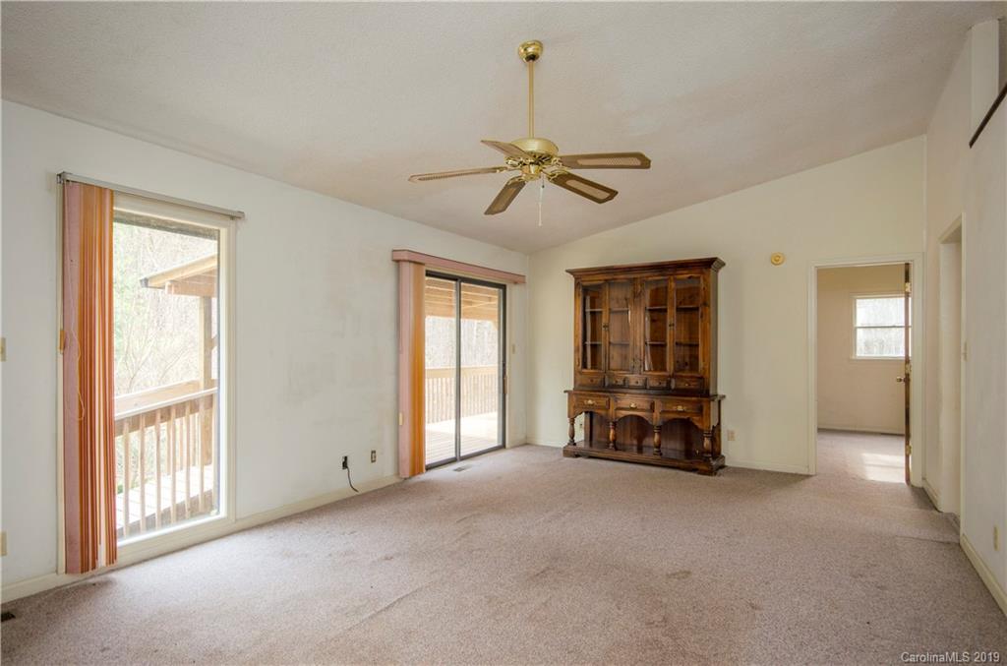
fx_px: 502
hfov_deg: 90.2
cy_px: 333
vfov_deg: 67.1
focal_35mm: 18
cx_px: 504
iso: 500
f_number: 7.1
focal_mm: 12
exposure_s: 1/50
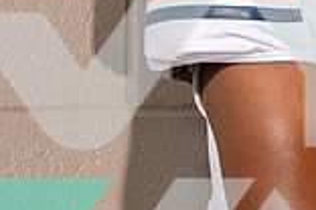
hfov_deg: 11.4
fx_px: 1536
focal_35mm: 175
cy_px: 41
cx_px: 423
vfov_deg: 7.8
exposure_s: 1/250
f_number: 10
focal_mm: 47
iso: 160
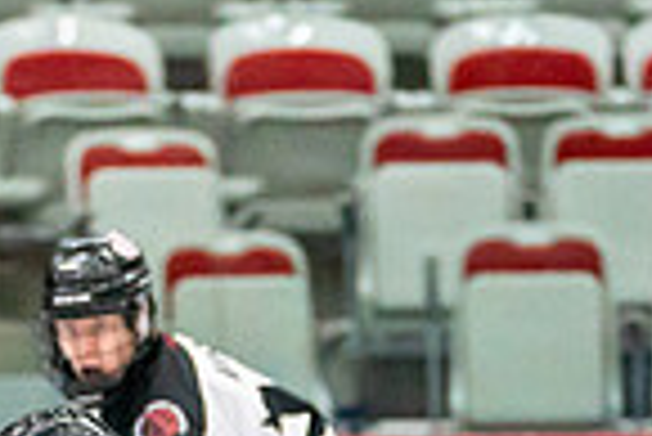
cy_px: 1002
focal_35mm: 801
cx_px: 136
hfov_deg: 2.6
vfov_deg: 1.7
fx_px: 14521
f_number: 2.8
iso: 3200
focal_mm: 154
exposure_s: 1/1250
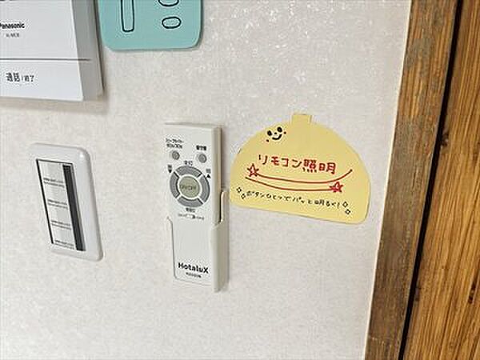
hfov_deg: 67.3
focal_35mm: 26
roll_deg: +0.2
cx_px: 240
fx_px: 361
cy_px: 180
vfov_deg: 53.1
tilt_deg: -20.2
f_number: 1.6
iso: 64
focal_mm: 5.1
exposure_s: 1/121
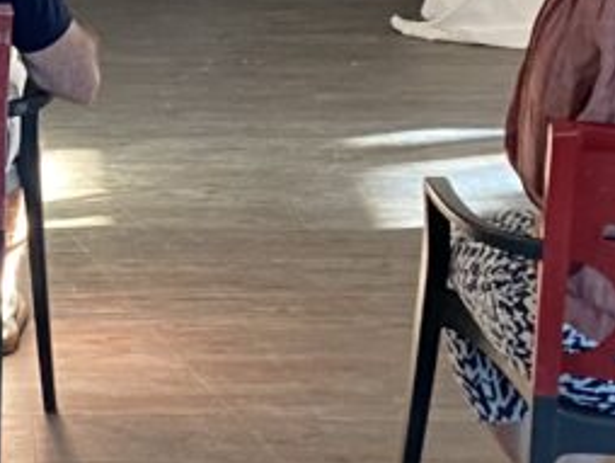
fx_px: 2401
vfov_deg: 11.0
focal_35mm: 135
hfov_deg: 14.4
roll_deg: +0.6
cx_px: 24
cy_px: 82
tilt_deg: -15.1
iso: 320
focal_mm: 4.25
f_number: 1.8
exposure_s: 1/50
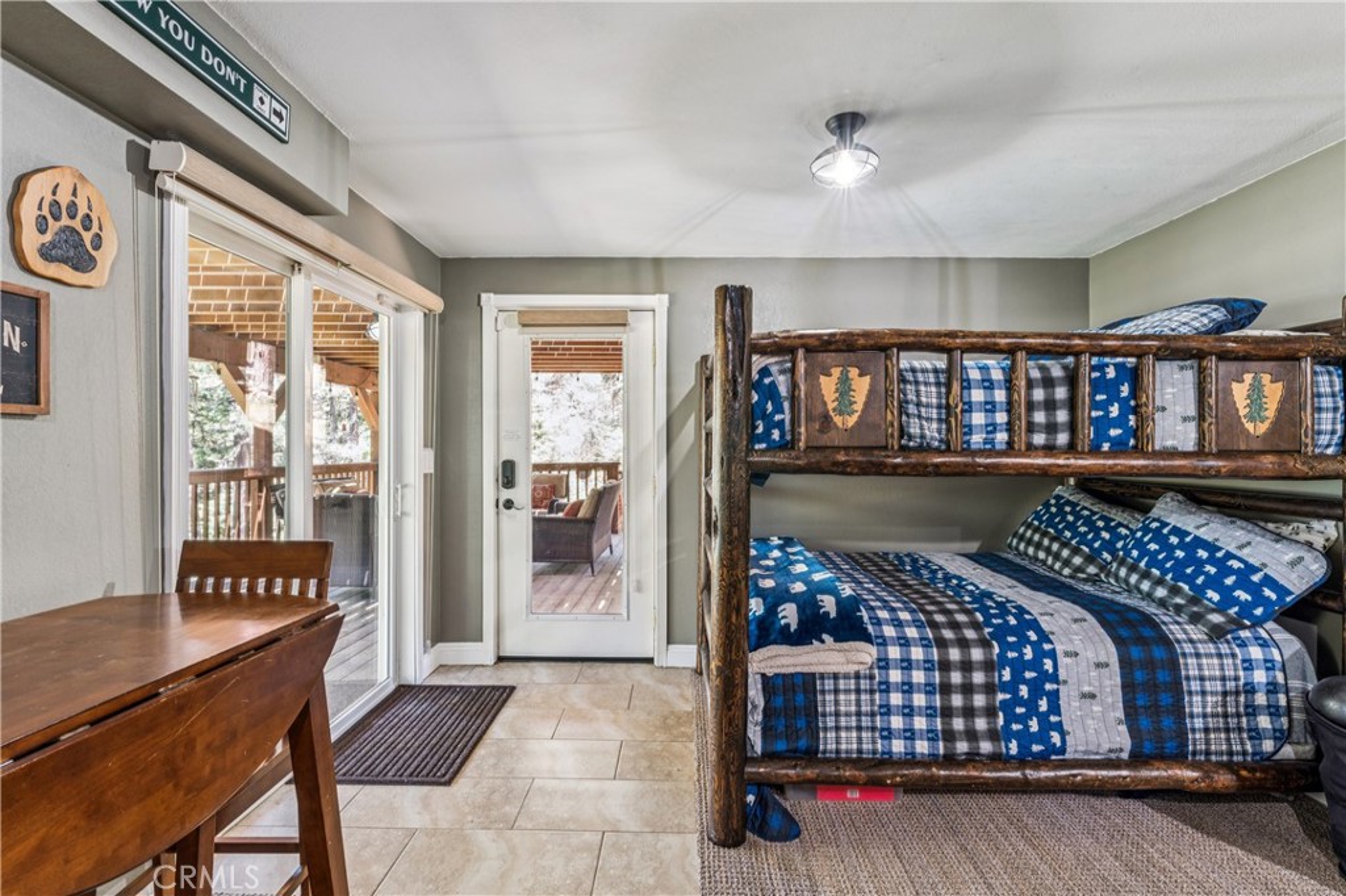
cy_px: 448
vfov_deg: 73.0
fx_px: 605
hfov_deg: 96.0
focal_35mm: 16
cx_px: 673
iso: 100
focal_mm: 16.2
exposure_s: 2.5
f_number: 13
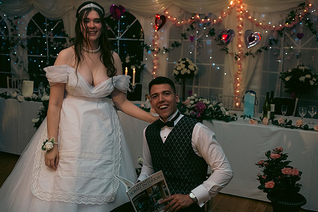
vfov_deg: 30.5
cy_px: 110
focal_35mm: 44
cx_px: 145
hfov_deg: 44.5
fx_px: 389
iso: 800
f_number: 3.5
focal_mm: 38
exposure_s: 1/160
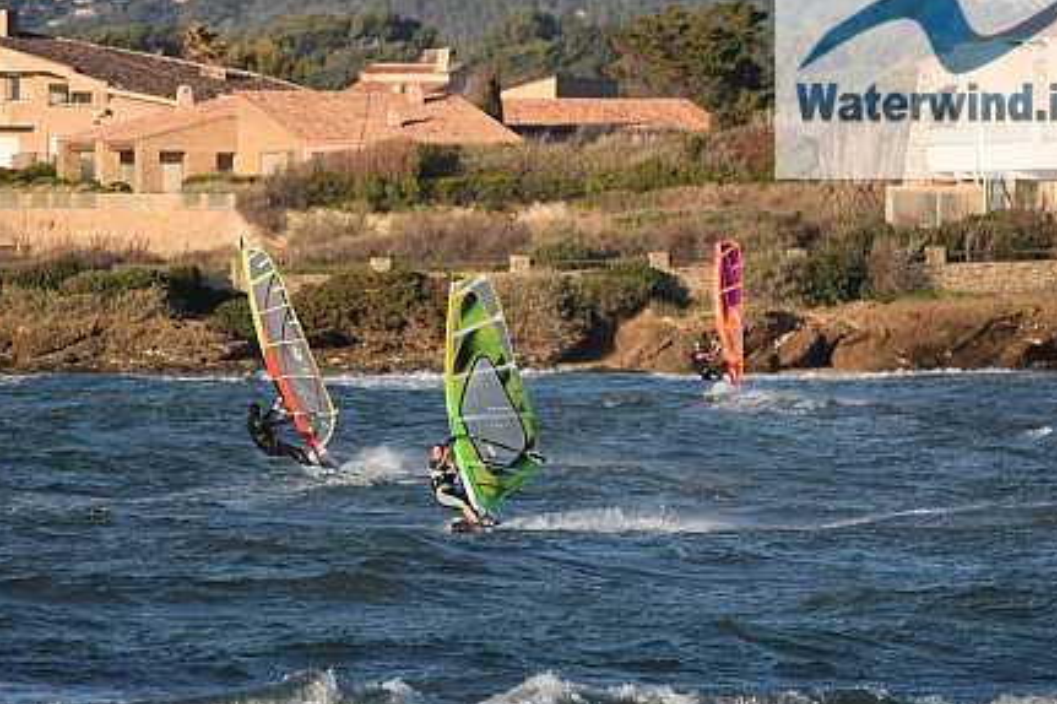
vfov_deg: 2.6
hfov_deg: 3.9
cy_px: 316
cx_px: 522
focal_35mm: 535
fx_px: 15701
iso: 400
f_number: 5.6
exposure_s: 1/500
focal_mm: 300
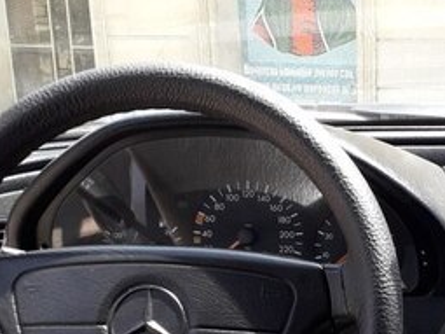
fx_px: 899
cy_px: 403
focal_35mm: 70
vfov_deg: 19.7
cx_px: 503
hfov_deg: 25.5
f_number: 1.9
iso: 40
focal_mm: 3.6
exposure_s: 1/105
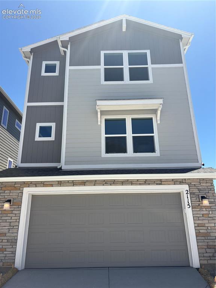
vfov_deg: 67.3
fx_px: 217
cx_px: 108
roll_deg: +1.2
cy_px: 144
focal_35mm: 26
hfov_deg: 53.0
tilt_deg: +18.6
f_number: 1.6
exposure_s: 1/2747
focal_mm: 5.96
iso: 50
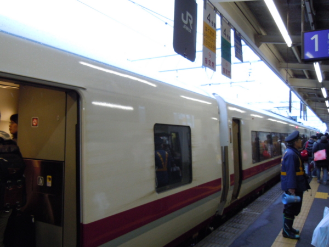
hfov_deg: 60.0
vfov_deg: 46.8
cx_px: 164
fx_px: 285
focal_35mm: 30
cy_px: 124
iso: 400
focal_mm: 5.4
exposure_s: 1/25
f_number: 3.5
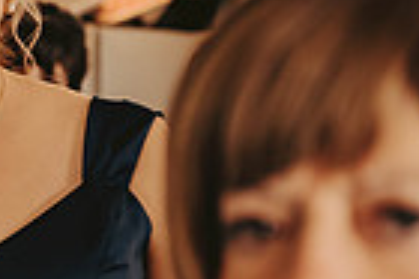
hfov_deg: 8.2
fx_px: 2895
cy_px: 124
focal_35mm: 249
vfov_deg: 5.5
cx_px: -39
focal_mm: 60
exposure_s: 1/100
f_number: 3.5
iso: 800
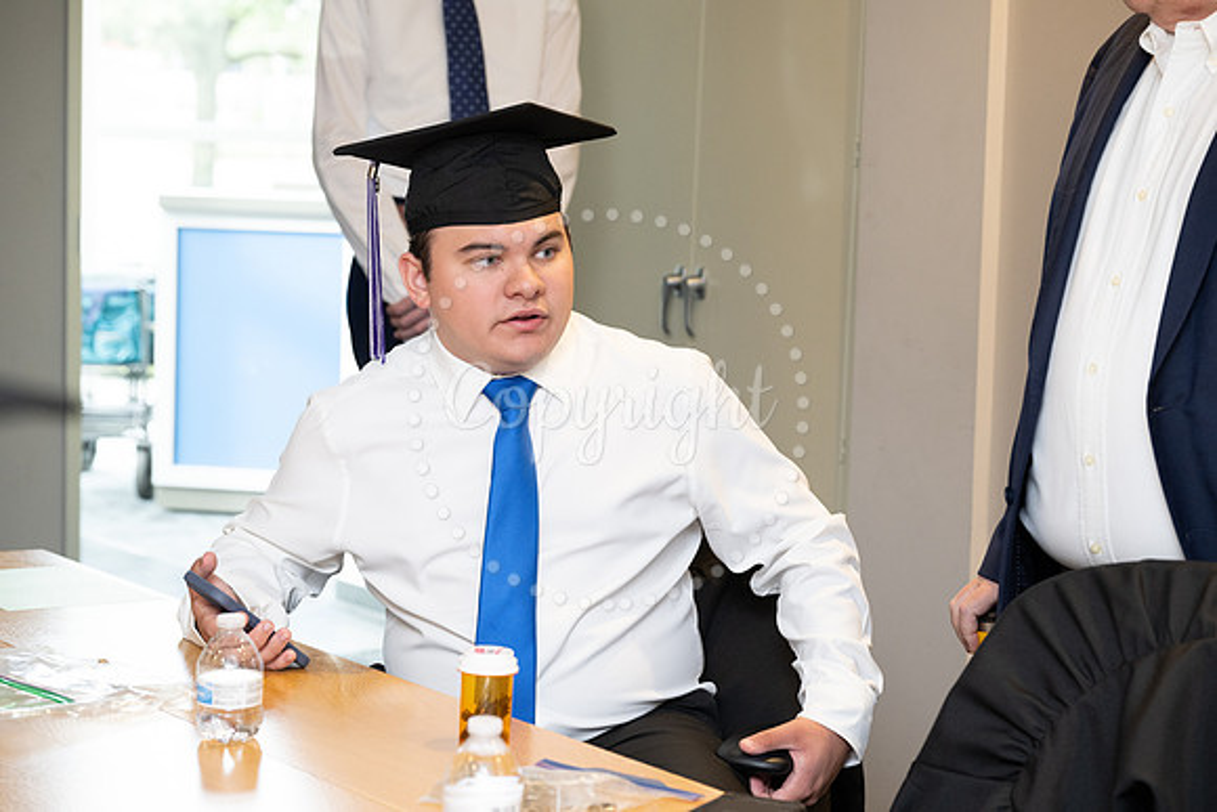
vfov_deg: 18.0
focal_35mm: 76
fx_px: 2570
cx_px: 608
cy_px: 406
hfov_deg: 26.6
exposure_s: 1/125
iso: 1000
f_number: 5
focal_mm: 76
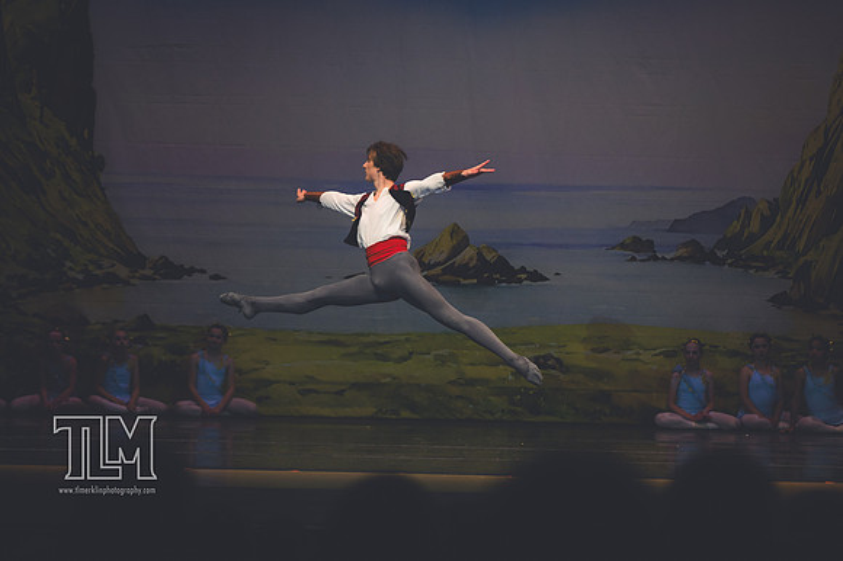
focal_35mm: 183
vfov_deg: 7.5
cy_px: 280
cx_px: 422
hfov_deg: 11.2
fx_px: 4283
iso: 560
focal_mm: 122
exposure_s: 1/500
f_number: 2.8
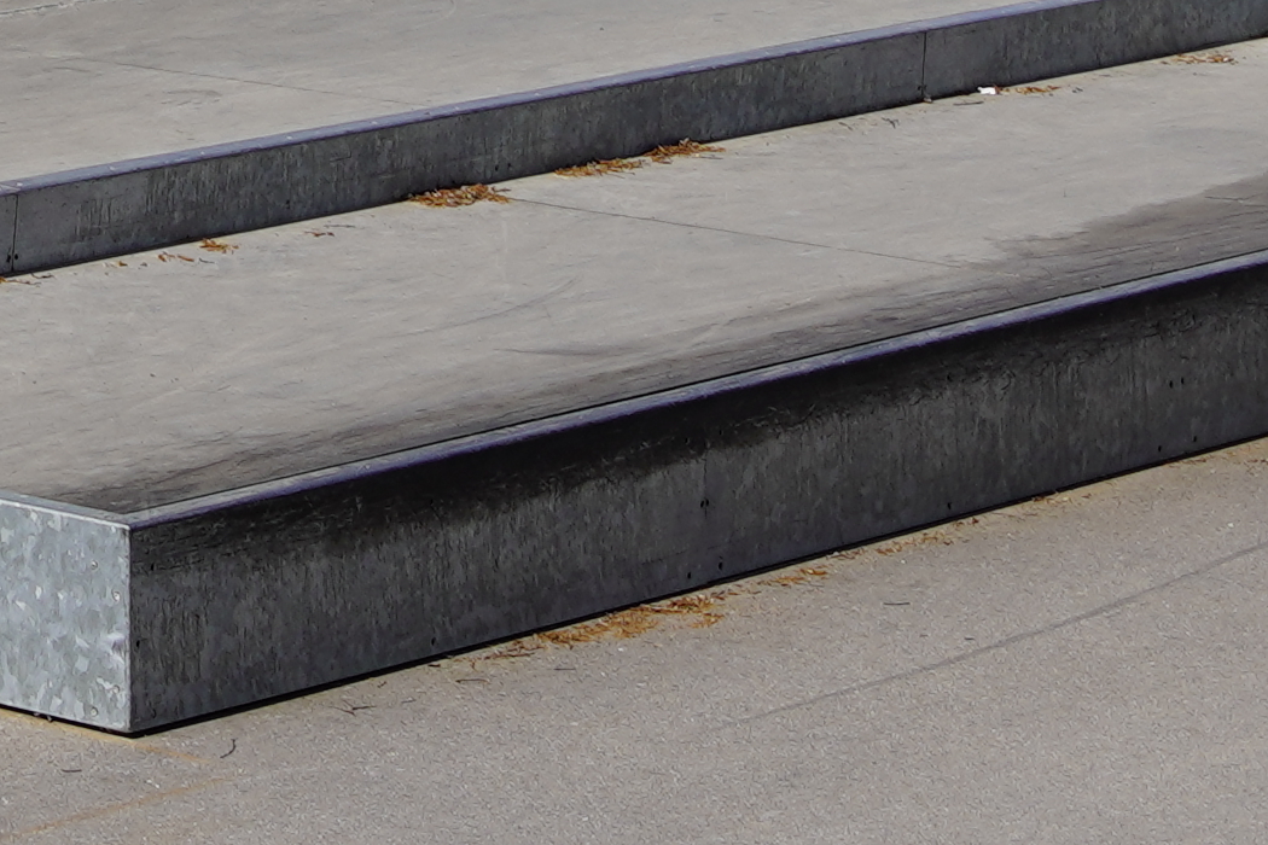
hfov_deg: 9.4
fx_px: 6938
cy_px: -2035
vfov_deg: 6.2
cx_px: -1659
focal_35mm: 197
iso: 100
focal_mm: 26
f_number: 10
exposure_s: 1/200
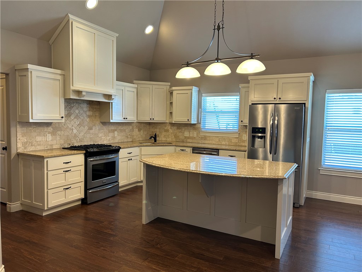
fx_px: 272
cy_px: 136
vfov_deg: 53.1
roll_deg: -1.0
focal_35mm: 26
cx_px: 181
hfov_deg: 67.3
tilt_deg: -3.4
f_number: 1.5
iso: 125
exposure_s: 1/60
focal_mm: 5.7
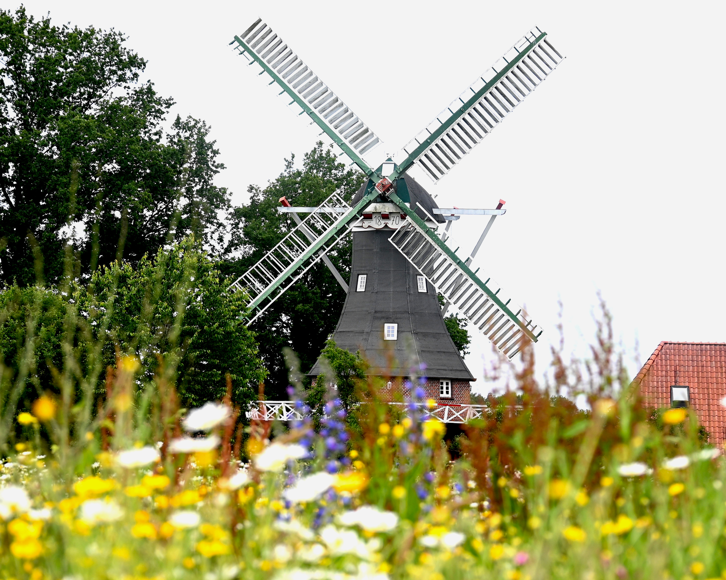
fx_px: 3309
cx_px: 373
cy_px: 292
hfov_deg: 12.5
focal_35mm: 154
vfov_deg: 10.0
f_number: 5
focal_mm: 82
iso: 100
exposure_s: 1/350
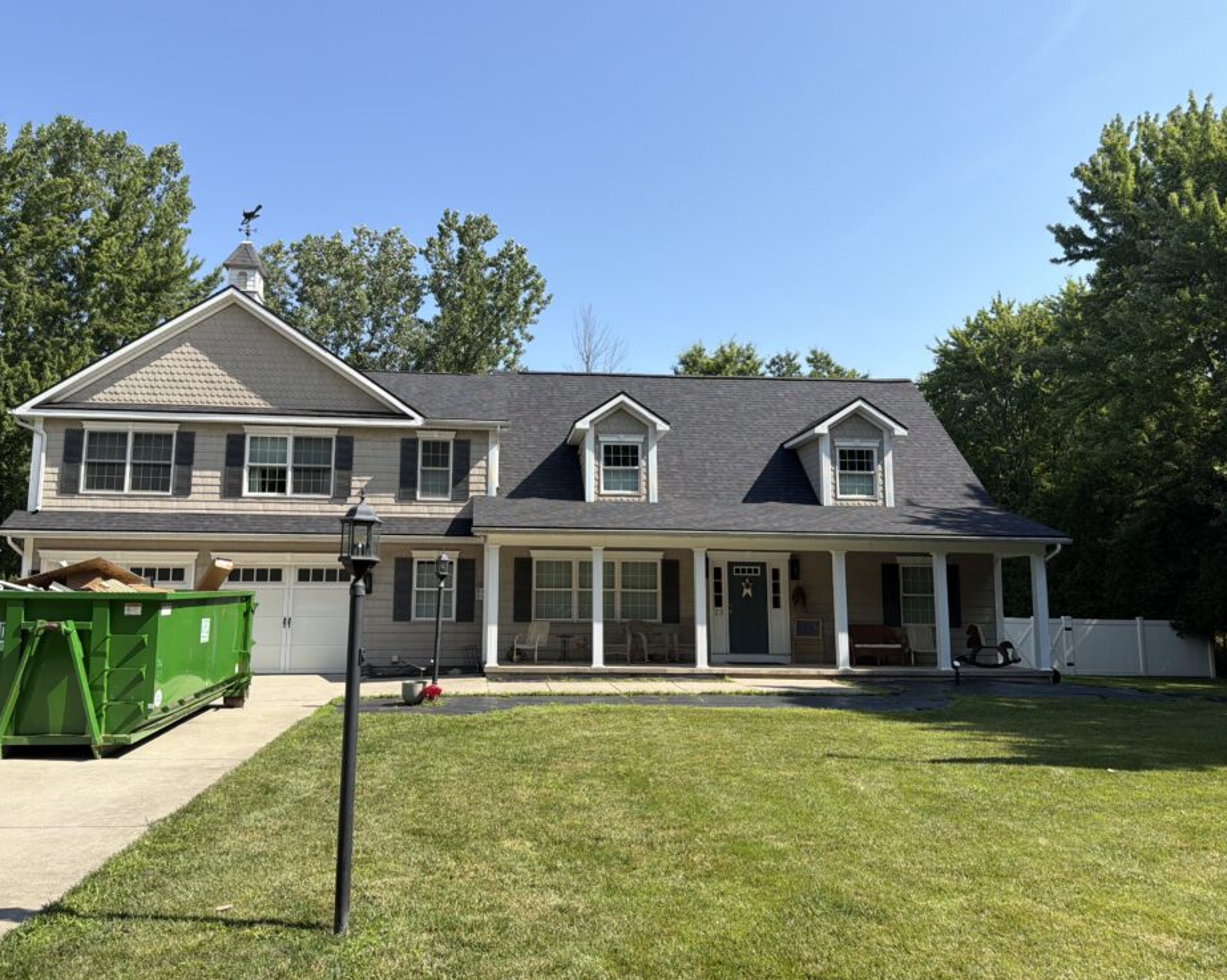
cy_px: 485
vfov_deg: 54.9
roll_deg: +0.0
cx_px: 561
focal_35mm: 26
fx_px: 944
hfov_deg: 65.9
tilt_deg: +7.9
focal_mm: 6.76
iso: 80
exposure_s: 1/3279
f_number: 1.78
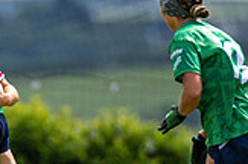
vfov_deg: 0.9
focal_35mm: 1602
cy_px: 156
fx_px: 11014
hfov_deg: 1.3
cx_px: -65
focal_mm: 300
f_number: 2.8
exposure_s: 1/6400
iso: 200
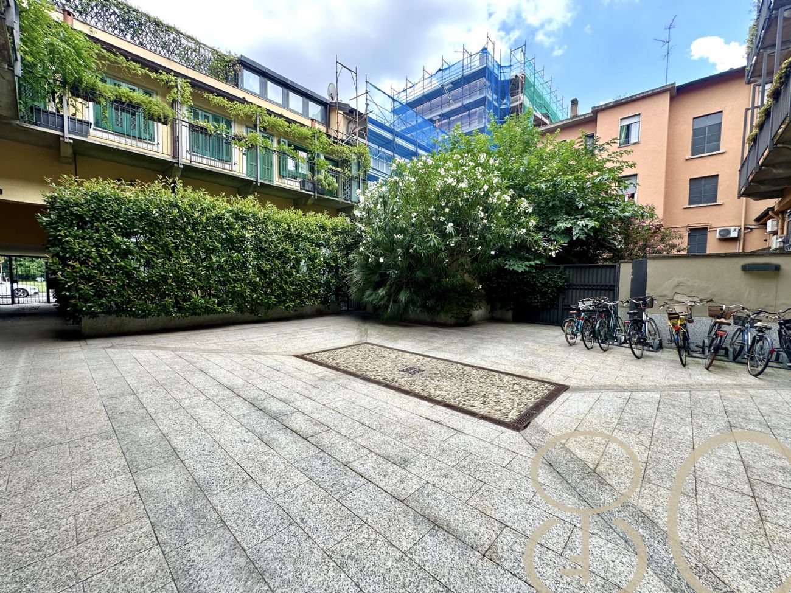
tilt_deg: -0.7
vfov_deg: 85.7
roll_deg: -1.0
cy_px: 296
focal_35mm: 14
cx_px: 396
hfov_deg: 102.1
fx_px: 320
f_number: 2.2
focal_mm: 2.22
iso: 40
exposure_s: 1/221
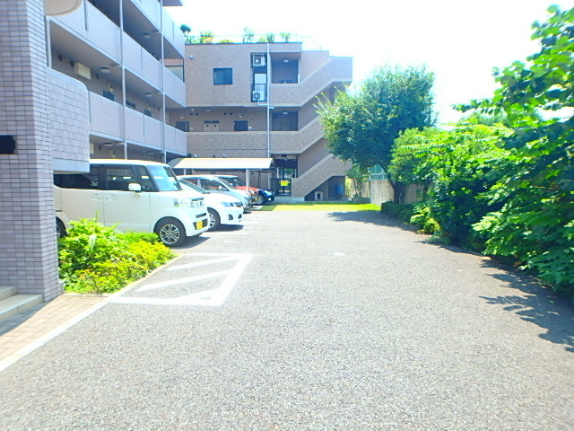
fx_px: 348
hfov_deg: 79.0
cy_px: 216
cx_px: 287
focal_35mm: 21
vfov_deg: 63.4
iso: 125
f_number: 3.5
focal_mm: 3.7
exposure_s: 1/250
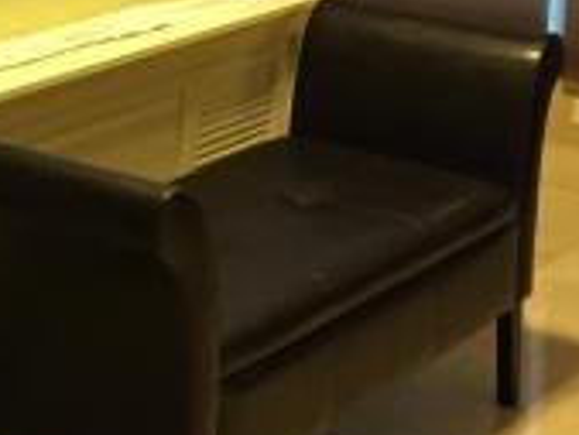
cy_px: -175
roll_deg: -1.5
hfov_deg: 16.9
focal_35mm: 110
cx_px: -154
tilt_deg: -6.3
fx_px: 1841
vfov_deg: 12.9
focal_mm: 4.15
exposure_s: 1/24
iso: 250
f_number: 2.2
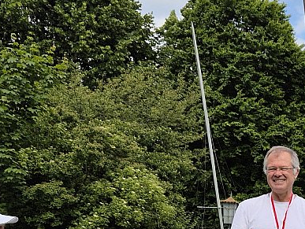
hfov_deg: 19.4
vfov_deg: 14.8
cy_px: 307
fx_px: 838
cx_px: 366
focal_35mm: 95
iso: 25
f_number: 1.8
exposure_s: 1/1516
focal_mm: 5.4
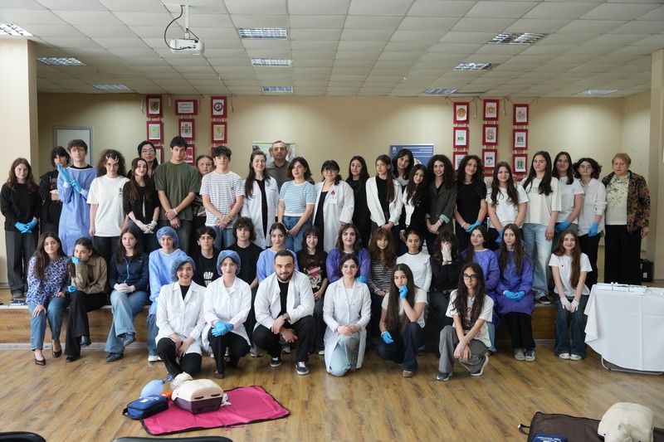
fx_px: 629
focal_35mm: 34
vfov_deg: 38.8
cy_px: 221
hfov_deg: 55.7
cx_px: 332
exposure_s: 1/80
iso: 1600
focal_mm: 34.1
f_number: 5
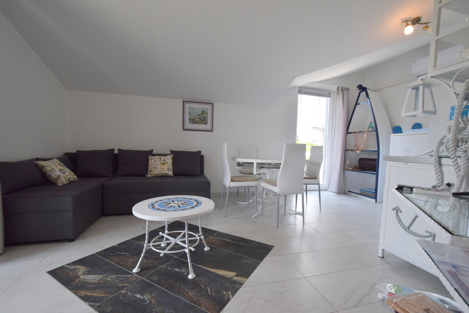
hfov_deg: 100.4
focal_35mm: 15
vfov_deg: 77.3
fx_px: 195
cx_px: 234
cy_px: 156
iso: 800
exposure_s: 1/200
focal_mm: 10
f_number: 8
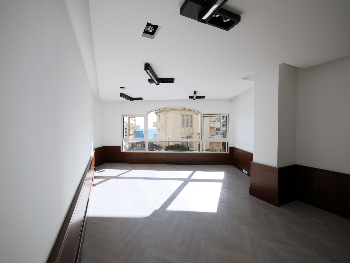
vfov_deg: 85.7
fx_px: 142
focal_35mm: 14
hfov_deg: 102.1
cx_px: 175
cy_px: 132
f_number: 4
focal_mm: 7
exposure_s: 1/500
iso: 200
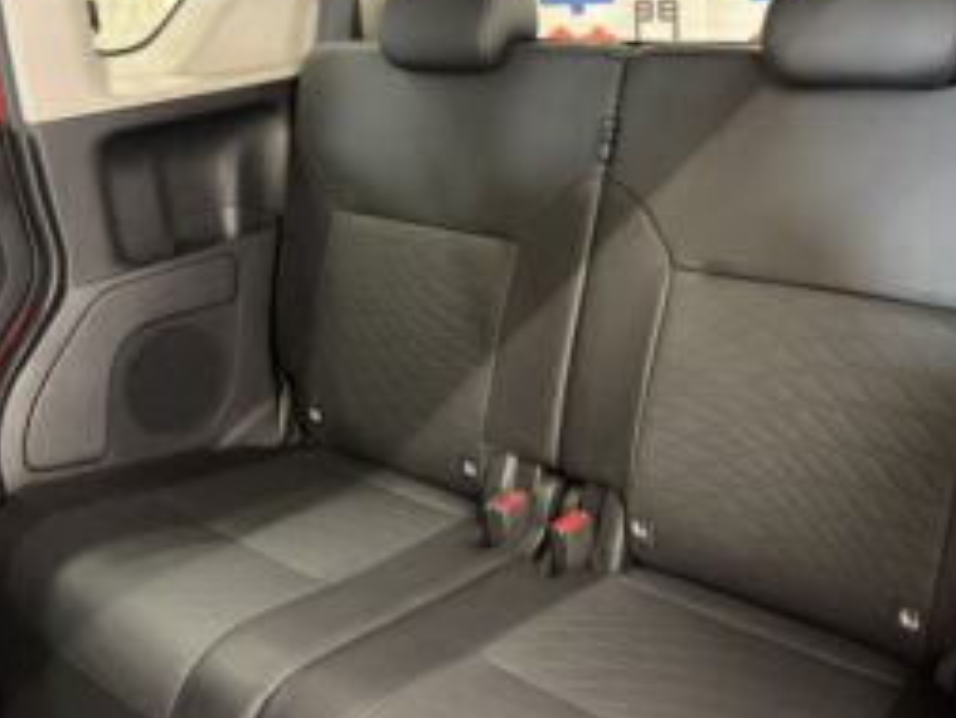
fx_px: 995
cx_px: 533
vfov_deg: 39.7
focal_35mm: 36
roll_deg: +3.1
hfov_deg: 51.2
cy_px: 380
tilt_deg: -21.7
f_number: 1.6
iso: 640
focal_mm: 5.96
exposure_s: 1/25
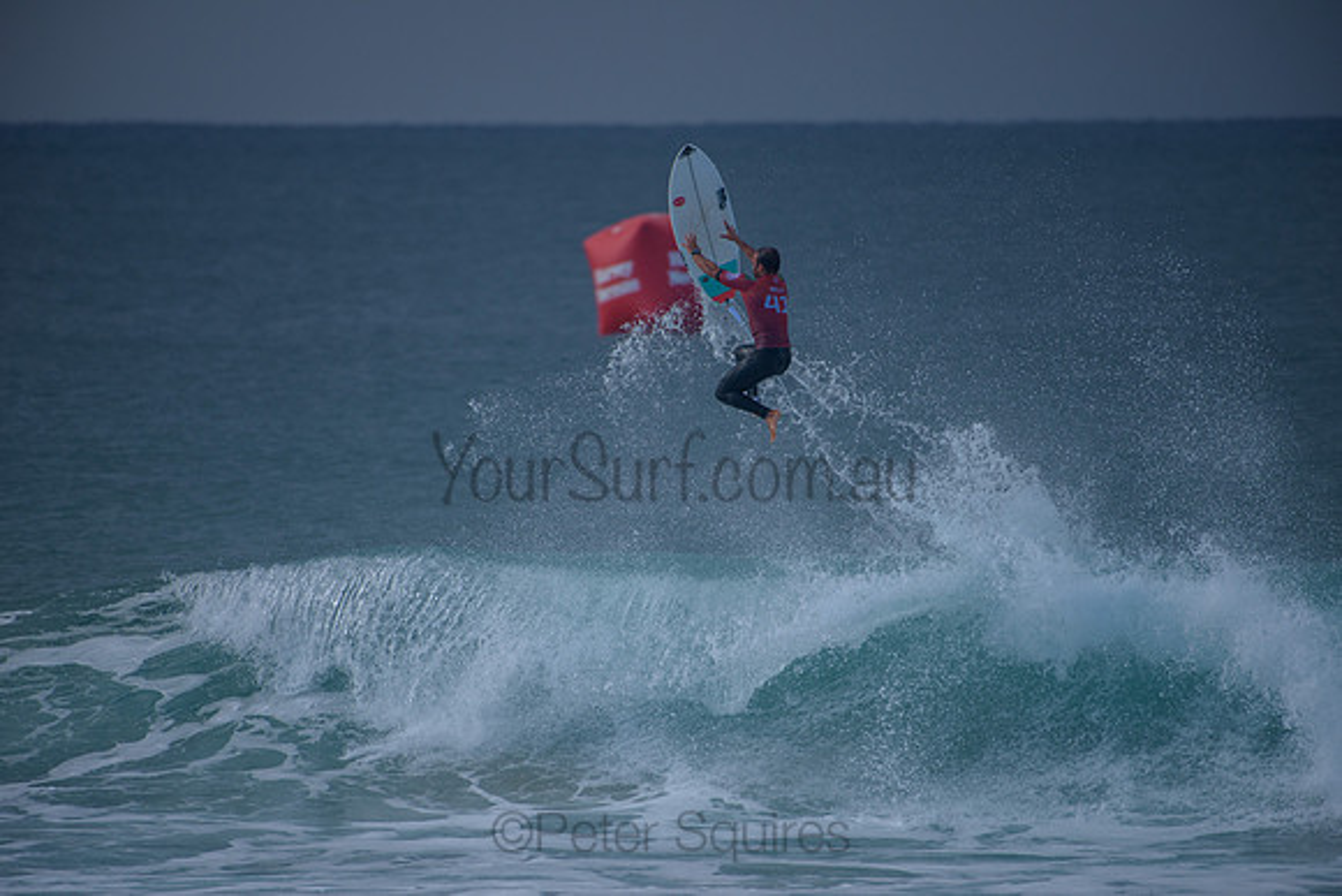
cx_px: 671
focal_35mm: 509
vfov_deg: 2.7
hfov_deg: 4.1
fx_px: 18968
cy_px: 448
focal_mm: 500
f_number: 5.6
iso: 280
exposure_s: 1/2000
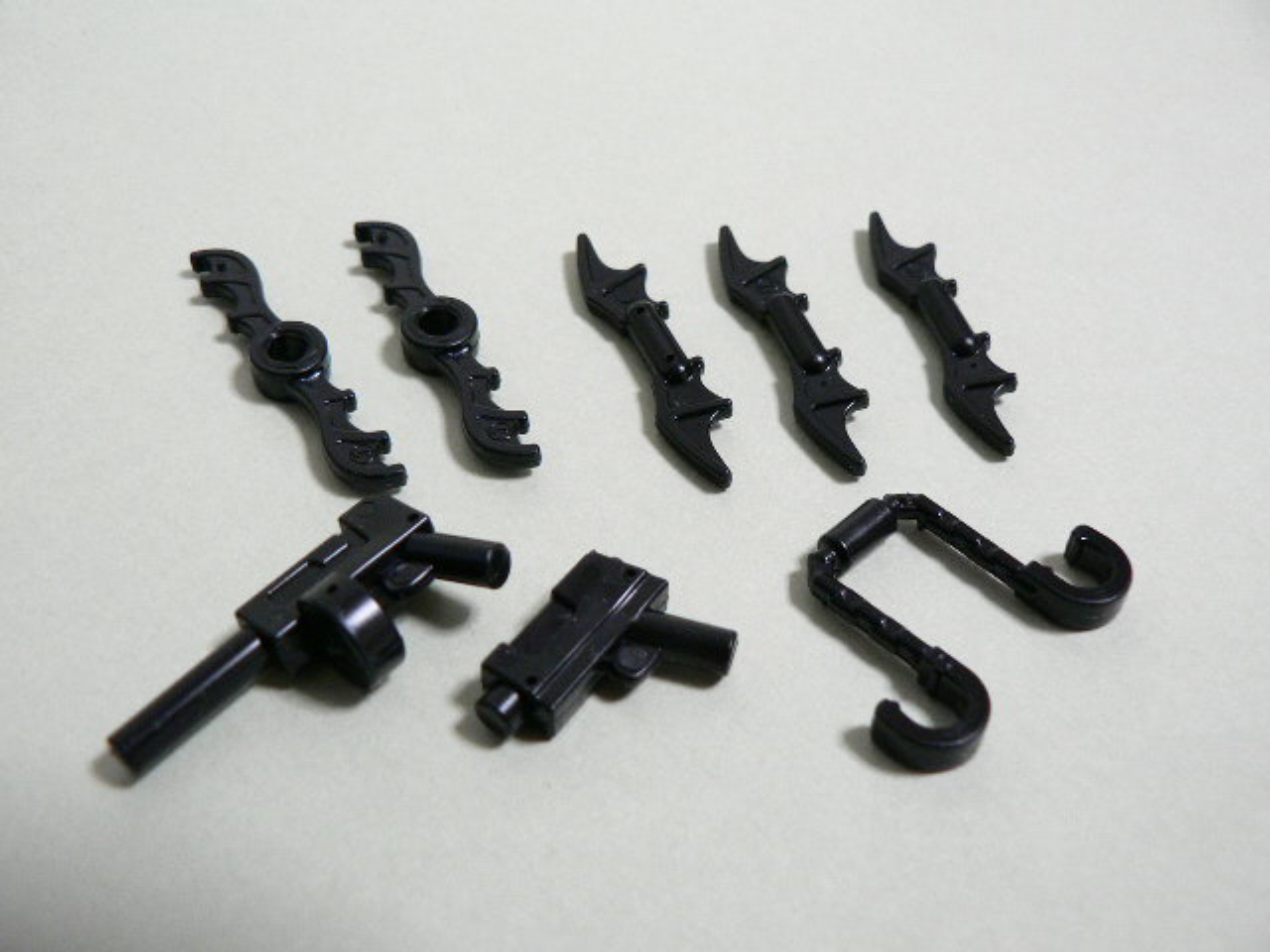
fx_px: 1321
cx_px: 635
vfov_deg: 39.7
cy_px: 476
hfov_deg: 51.4
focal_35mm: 36
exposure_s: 1/15
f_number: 2.8
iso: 200
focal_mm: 6
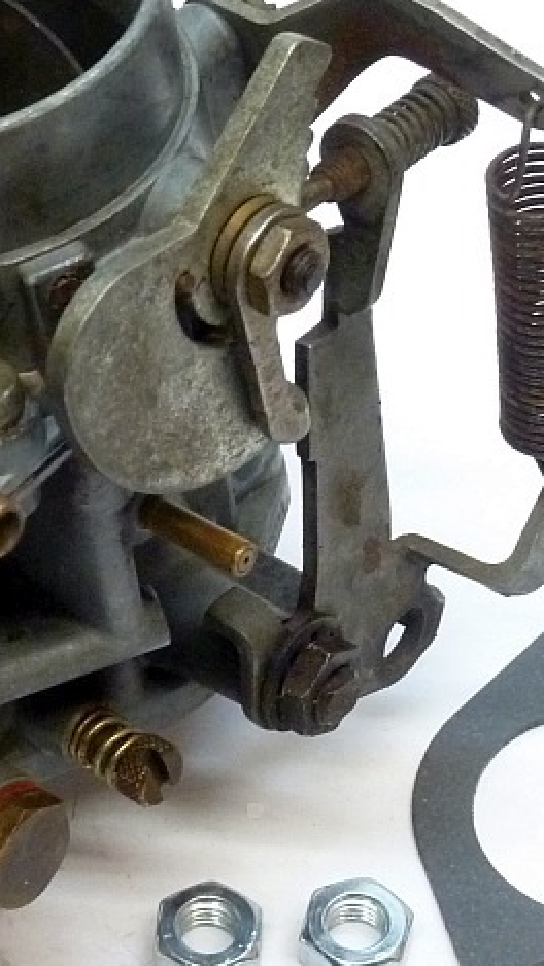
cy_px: 451
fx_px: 3281
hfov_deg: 9.4
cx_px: 69
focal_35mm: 128
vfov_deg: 16.8
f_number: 3.9
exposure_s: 1/13
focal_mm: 9.7
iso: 400
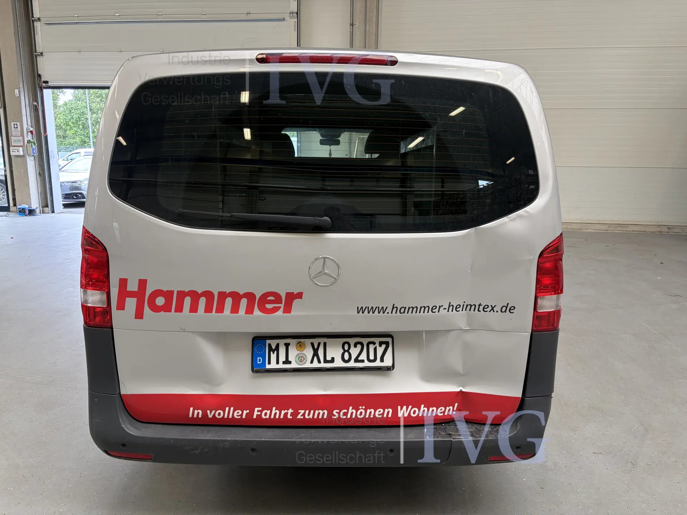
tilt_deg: -11.0
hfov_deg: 67.3
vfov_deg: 53.1
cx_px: 344
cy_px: 258
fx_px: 516
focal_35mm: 26
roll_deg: -0.7
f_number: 1.6
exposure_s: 1/94
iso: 125
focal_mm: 5.96
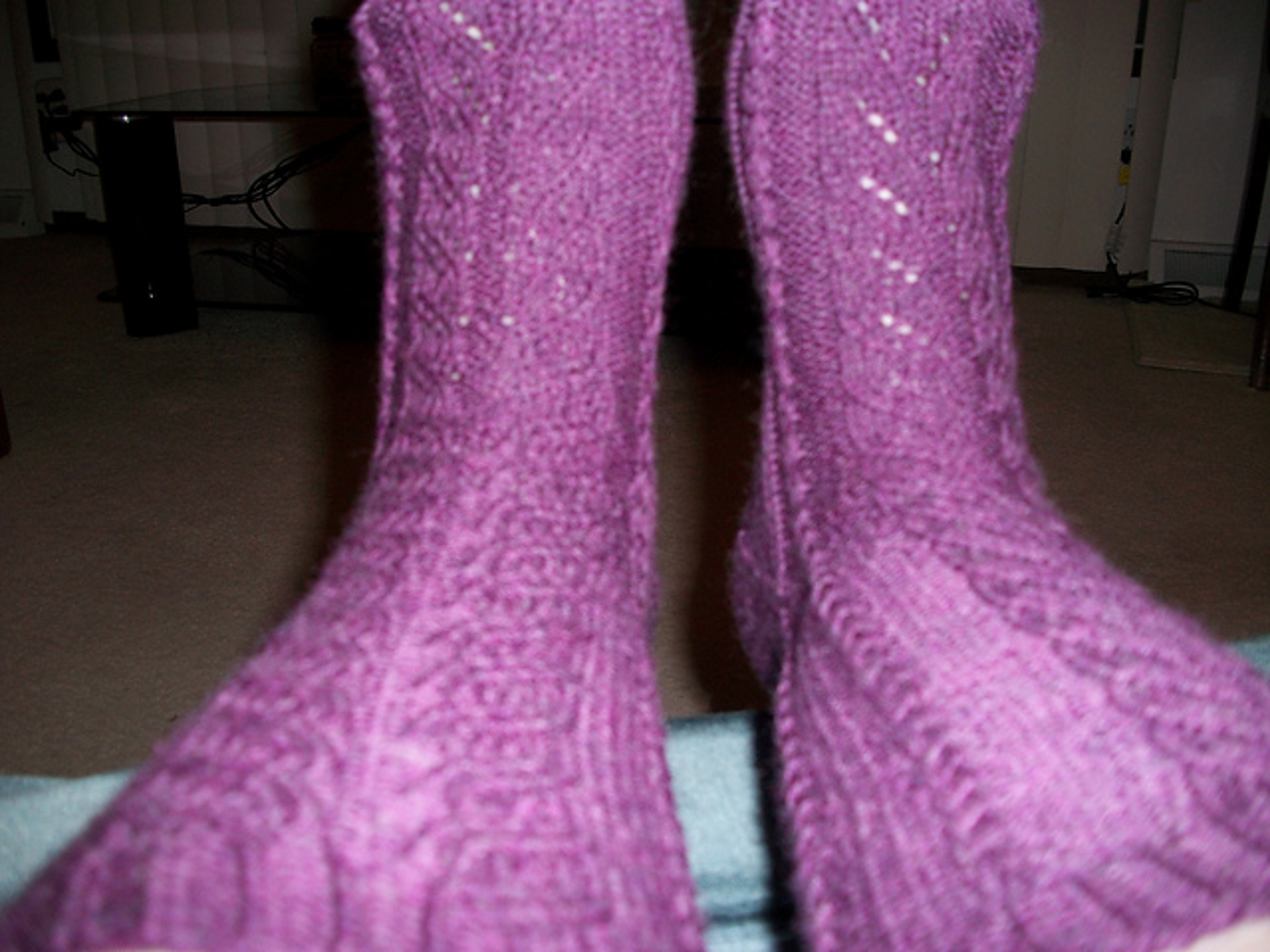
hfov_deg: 56.8
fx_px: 1174
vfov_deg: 44.2
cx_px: 635
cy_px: 476
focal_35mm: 32
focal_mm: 5.7
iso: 80
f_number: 2.9
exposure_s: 1/30
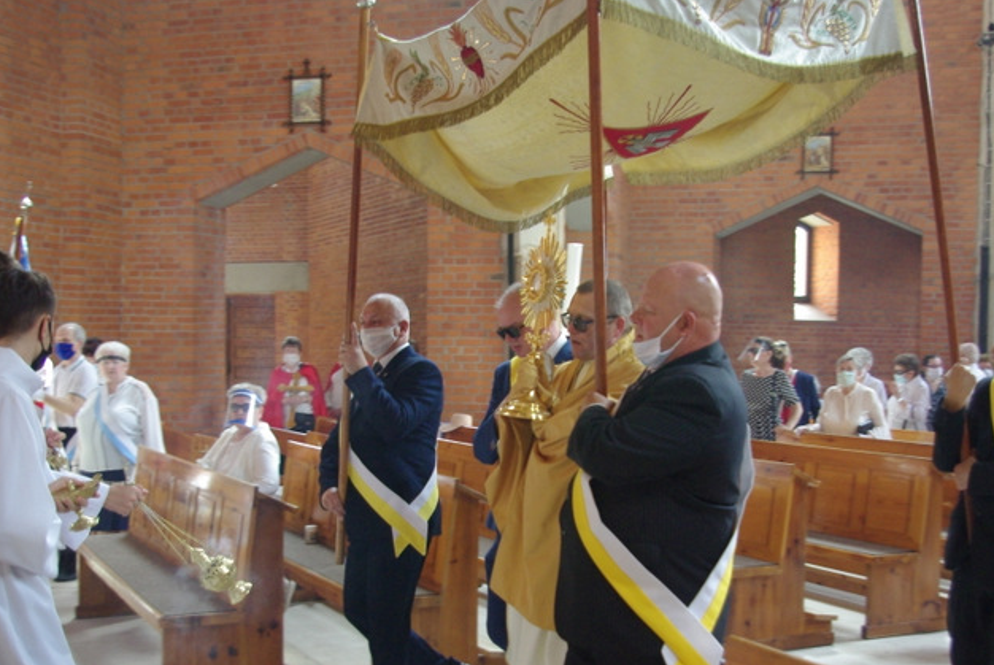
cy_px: 419
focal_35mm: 46
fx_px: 1272
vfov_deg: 29.2
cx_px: 529
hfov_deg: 42.7
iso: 800
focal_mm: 24
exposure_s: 1/90
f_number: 4
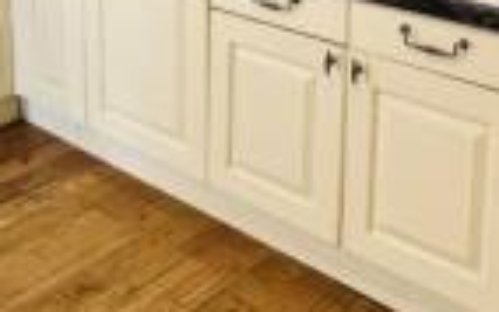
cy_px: -121
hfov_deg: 33.4
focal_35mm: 61
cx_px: 265
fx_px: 830
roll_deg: -0.9
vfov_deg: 19.3
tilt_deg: -8.4
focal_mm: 2.22
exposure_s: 1/50
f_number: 2.2
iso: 320
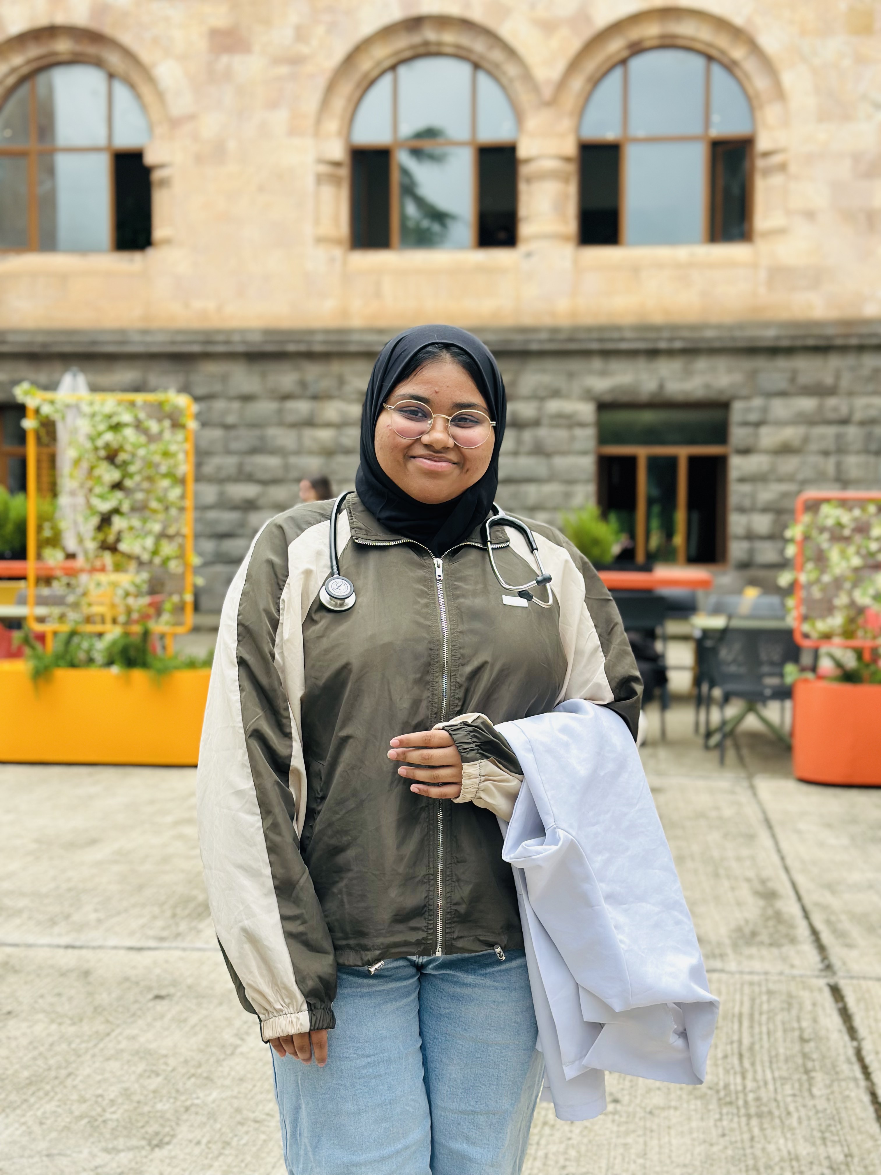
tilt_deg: -1.4
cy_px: 588
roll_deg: -0.2
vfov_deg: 39.7
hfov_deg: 30.3
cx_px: 440
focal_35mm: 48
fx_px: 1629
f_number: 1.78
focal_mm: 6.86
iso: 80
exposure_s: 1/398
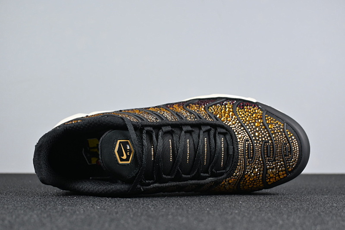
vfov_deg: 24.4
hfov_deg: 35.9
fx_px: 532
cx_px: 172
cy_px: 115
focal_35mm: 56
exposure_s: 1/125
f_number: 5.3
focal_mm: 37
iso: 640
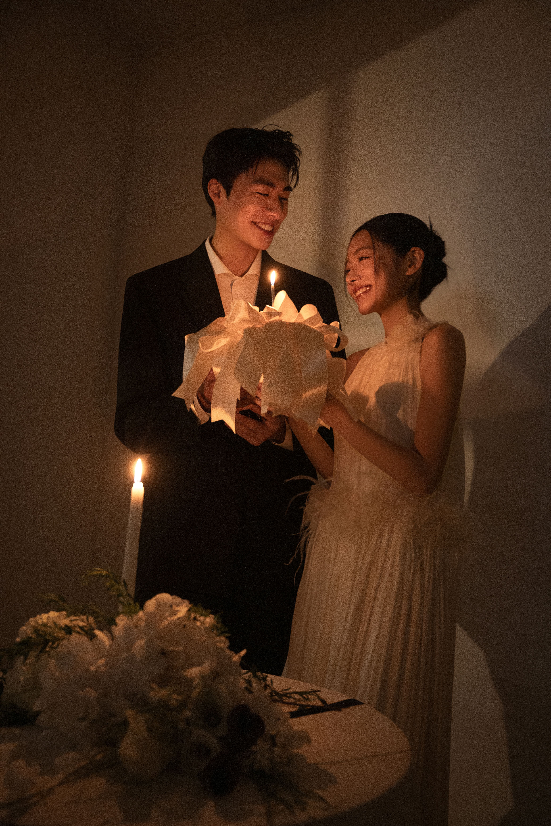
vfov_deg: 54.4
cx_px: 276
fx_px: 803
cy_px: 413
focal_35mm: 35
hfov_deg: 37.9
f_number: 3.5
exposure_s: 1/100
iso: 10000
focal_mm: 35
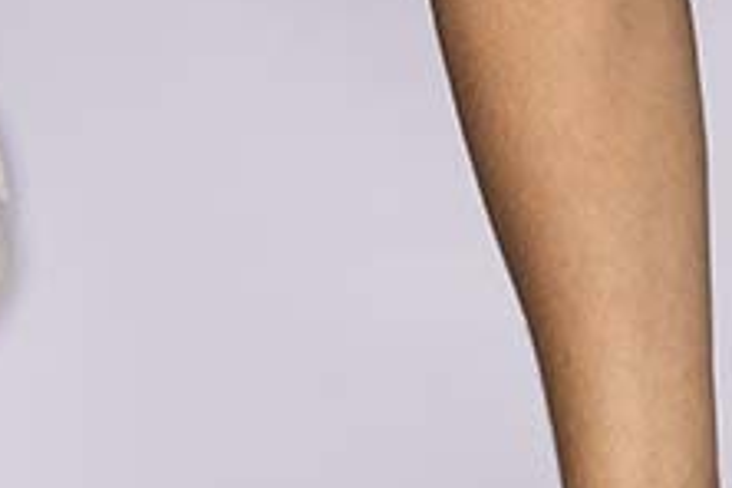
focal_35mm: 147
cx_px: 874
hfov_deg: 13.6
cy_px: 927
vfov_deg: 8.9
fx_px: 2989
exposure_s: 1/200
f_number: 7.1
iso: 64
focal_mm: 34
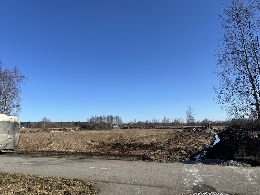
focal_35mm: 24
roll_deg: +0.9
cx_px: 130
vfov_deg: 56.8
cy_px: 98
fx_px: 180
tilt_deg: +8.3
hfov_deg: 71.6
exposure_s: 1/4762
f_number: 1.78
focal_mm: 6.86
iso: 80
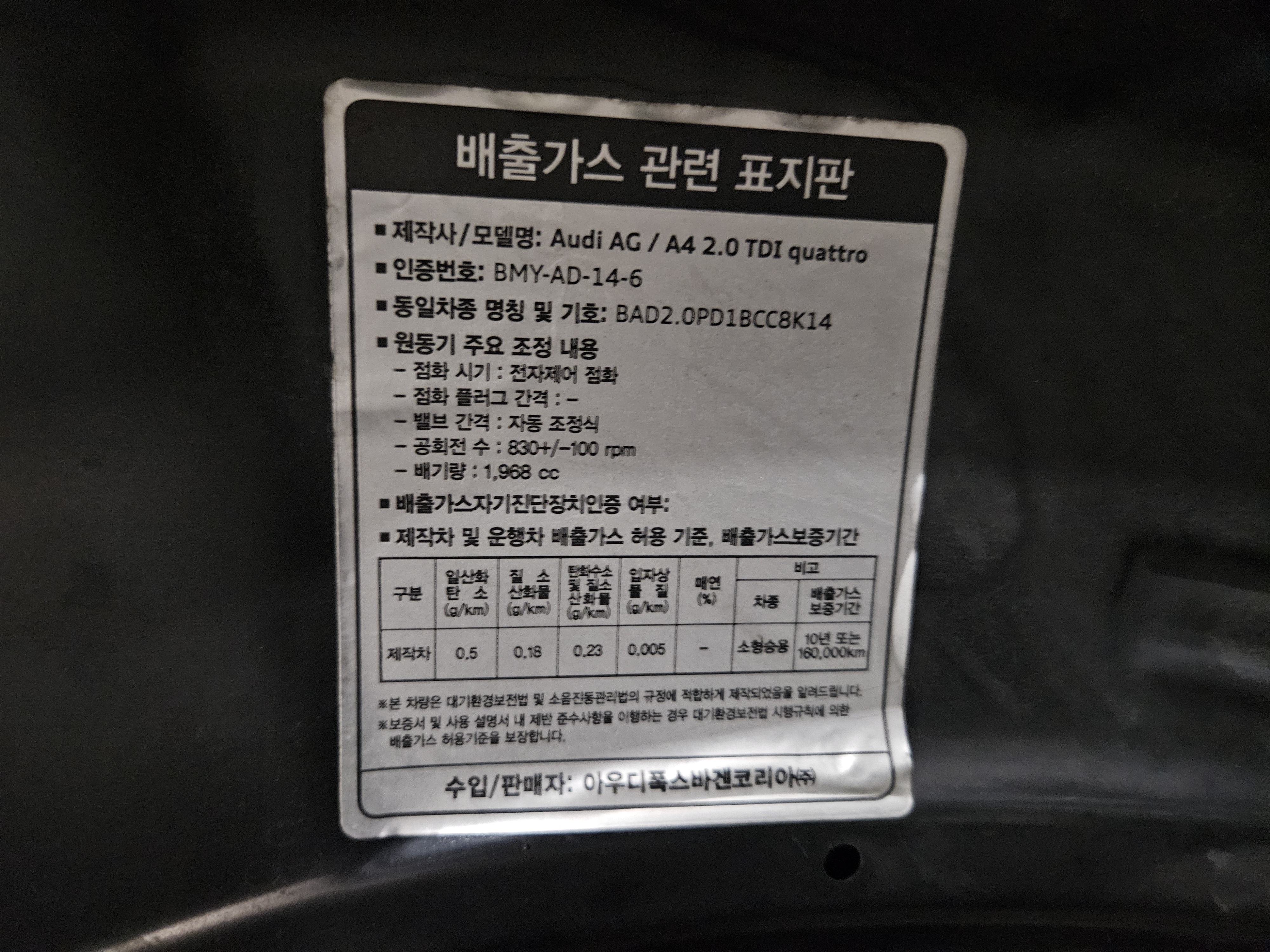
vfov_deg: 58.9
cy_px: 476
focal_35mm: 23
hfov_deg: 73.9
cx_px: 635
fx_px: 844
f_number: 1.8
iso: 1000
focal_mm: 5.4
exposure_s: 1/24
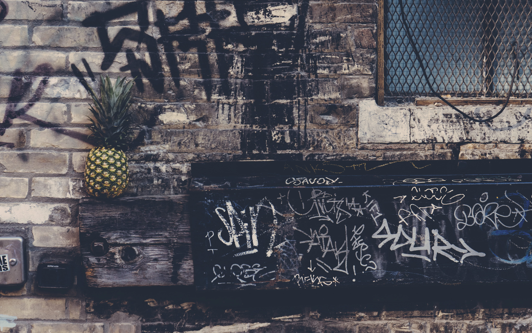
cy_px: 108
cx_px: 277
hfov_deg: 31.1
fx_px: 957
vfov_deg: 19.6
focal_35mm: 66
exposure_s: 1/60
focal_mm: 44
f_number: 11
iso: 400
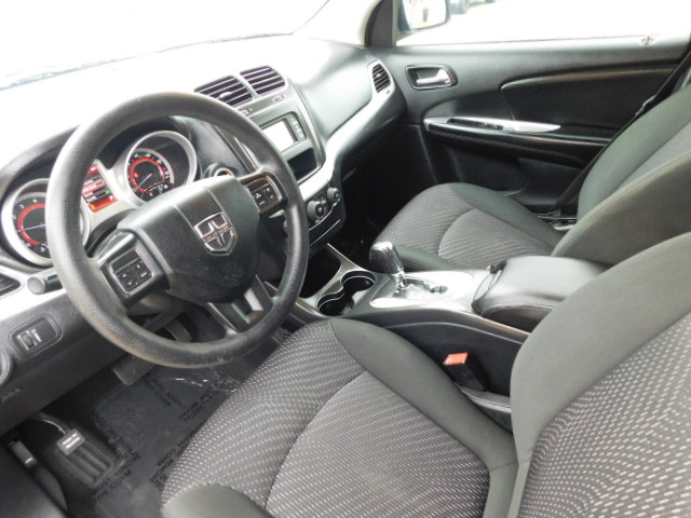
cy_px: 259
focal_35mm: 23
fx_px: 459
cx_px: 346
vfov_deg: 58.9
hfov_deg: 73.9
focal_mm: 4
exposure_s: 1/30
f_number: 3
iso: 400
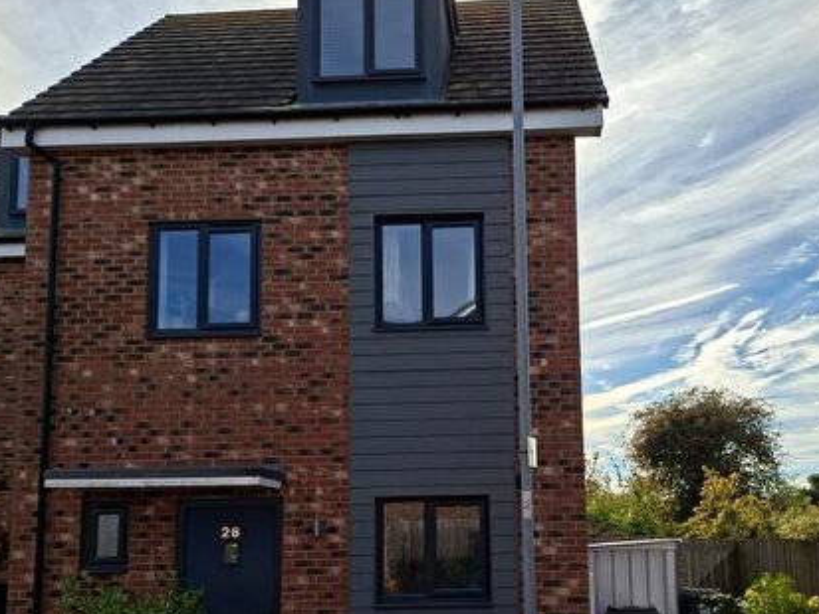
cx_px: 478
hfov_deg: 47.7
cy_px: 399
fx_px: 923
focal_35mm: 39
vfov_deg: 36.5
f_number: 1.8
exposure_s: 1/4310
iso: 50
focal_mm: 5.54
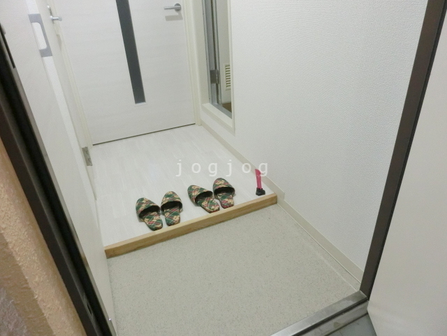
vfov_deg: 56.8
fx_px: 310
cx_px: 224
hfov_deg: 71.6
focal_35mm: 24
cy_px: 168
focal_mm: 4.24
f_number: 3
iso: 800
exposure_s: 1/50
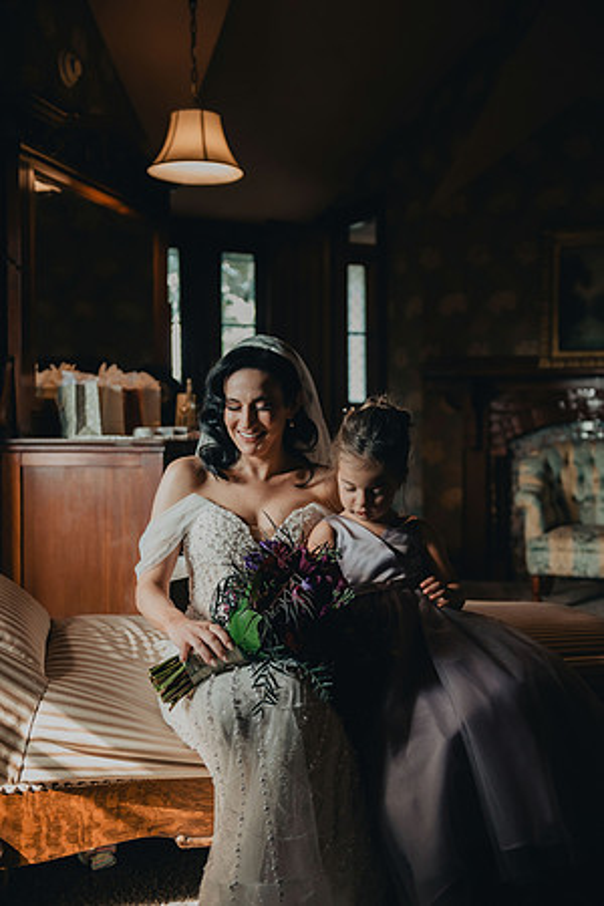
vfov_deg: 46.4
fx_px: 1057
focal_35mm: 42
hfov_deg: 31.9
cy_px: 453
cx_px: 302
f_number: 2.8
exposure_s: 1/250
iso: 1250
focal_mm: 42
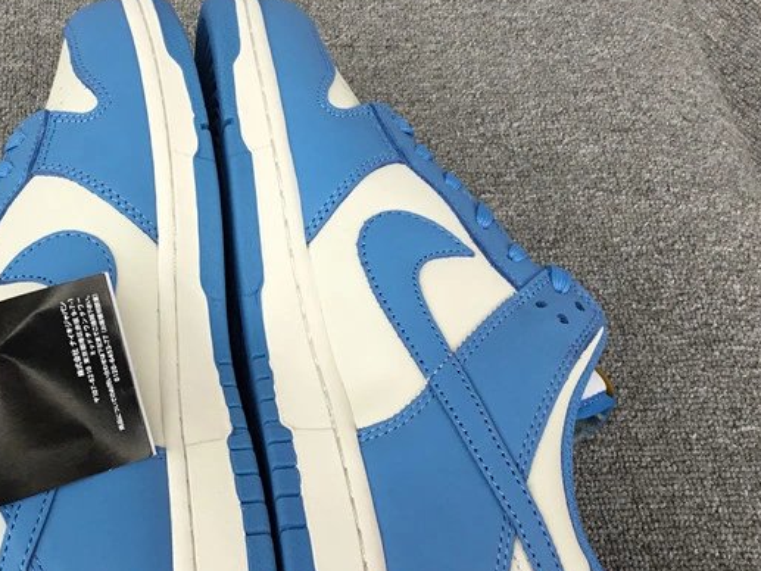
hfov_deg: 34.7
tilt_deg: -53.2
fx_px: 1187
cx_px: 181
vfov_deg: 27.0
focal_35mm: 54
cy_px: 311
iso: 40
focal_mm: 3.3
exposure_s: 1/100
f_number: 2.4
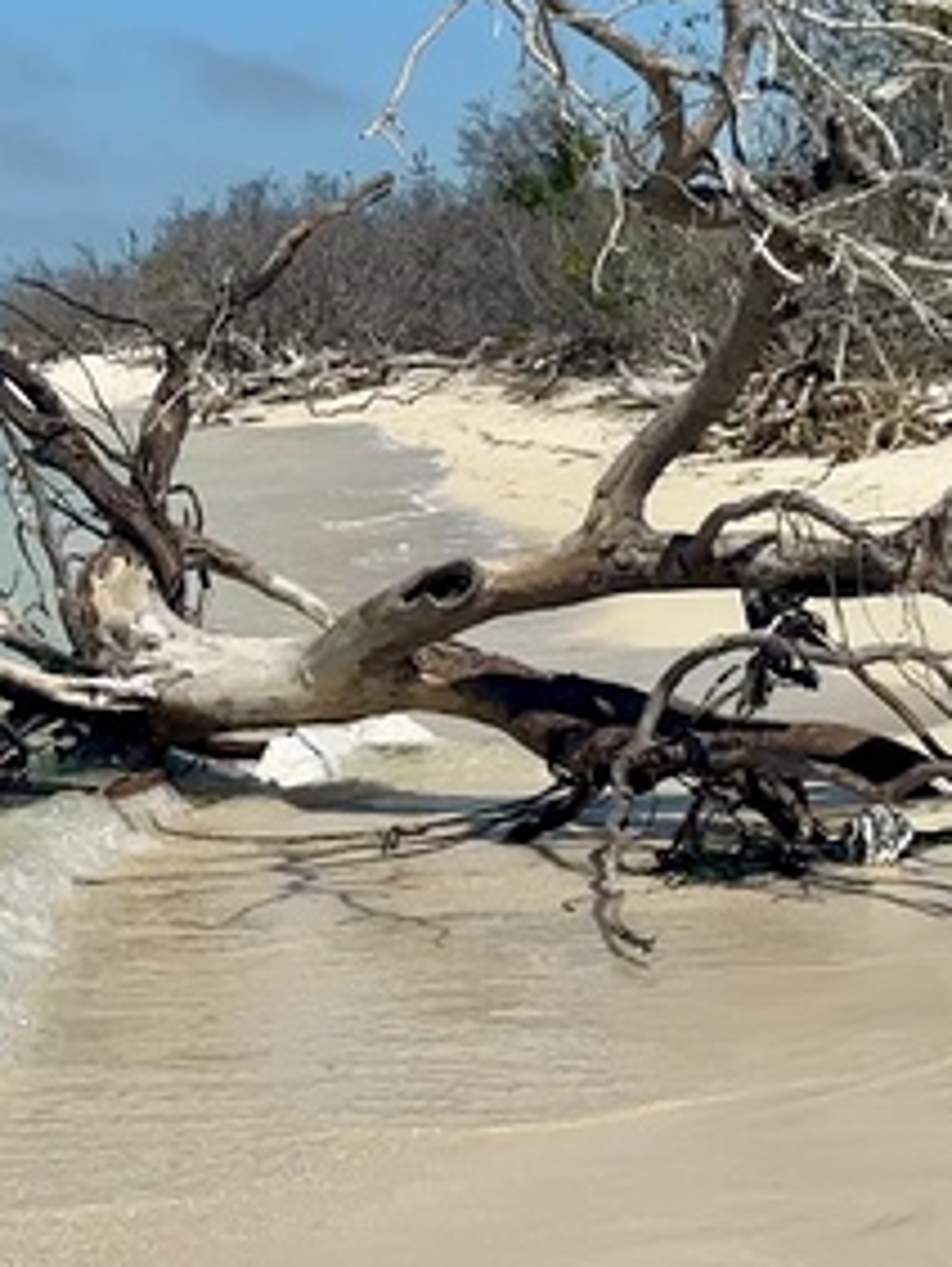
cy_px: 458
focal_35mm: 102
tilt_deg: -1.3
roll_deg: +0.2
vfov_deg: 19.2
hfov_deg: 14.5
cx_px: 247
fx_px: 3735
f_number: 1.78
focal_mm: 6.86
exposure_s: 1/9804
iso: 64
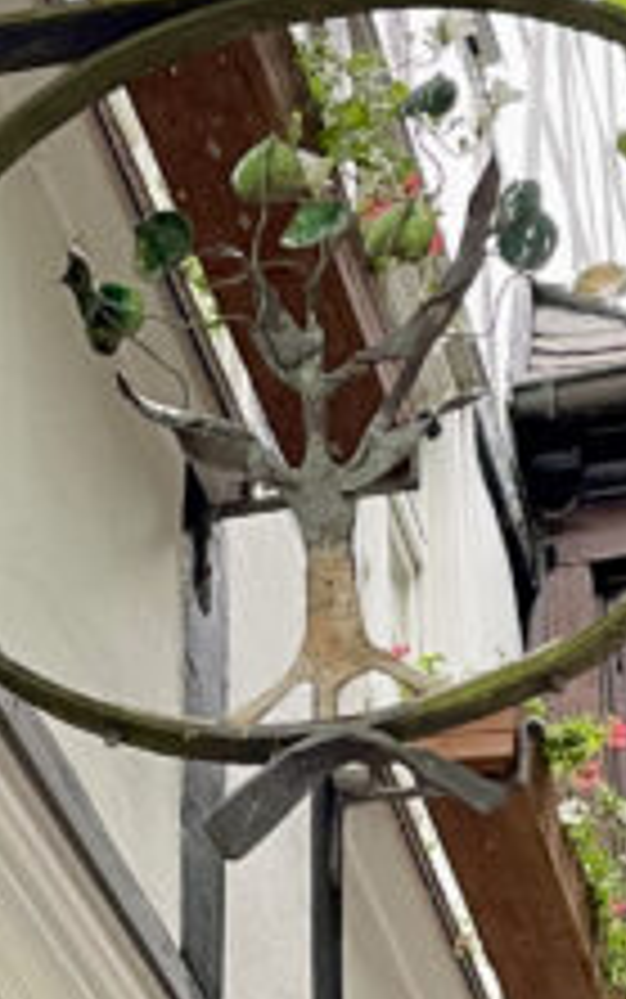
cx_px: 428
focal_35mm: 122
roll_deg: +2.6
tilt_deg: +28.1
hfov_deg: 10.7
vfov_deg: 16.7
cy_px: 1012
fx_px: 3326
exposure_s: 1/85
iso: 125
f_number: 1.6
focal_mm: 5.1
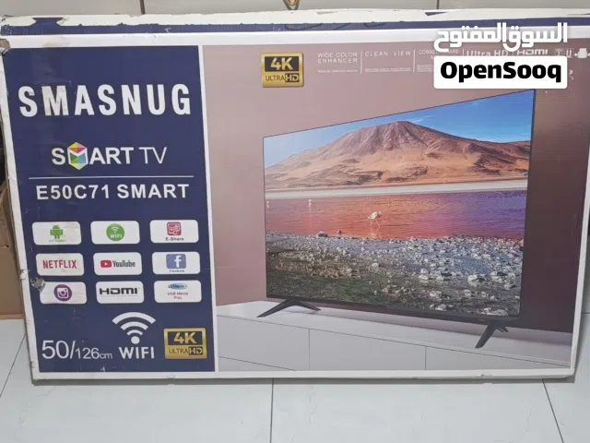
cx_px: 295
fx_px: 818
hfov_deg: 39.7
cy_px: 222
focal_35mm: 48
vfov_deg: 30.3
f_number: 1.65
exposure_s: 1/33.3
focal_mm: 6.11
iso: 1048
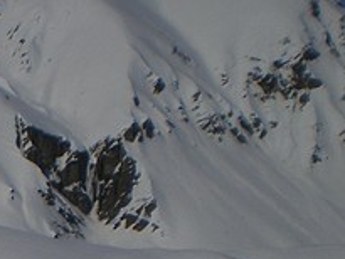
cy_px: 422
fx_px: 1476
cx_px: -210
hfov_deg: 12.5
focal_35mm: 148
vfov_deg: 9.7
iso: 64
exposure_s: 1/2000
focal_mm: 6.3
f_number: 4.6
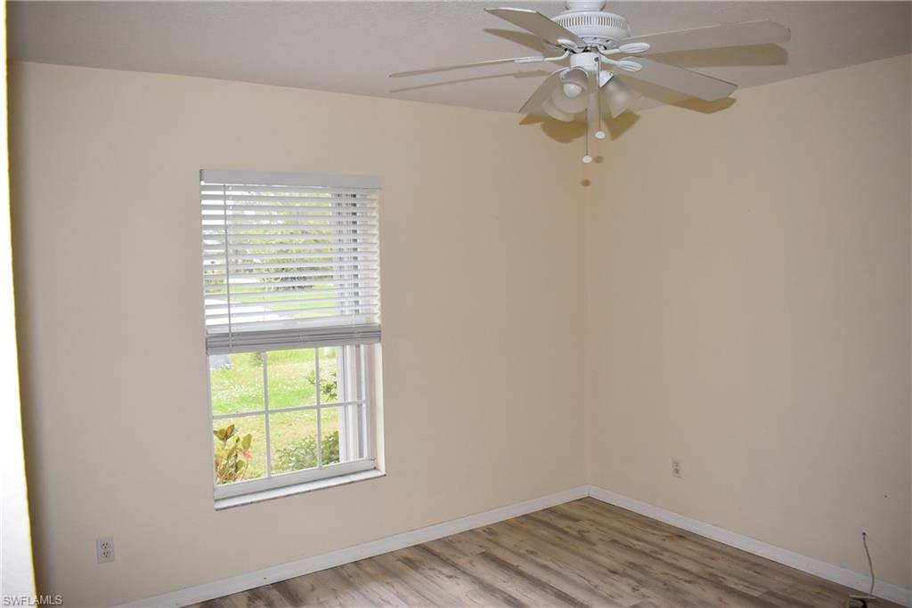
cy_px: 304
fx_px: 684
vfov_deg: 47.9
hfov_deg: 67.4
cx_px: 456
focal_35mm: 27
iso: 720
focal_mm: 18
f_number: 5
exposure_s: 1/200
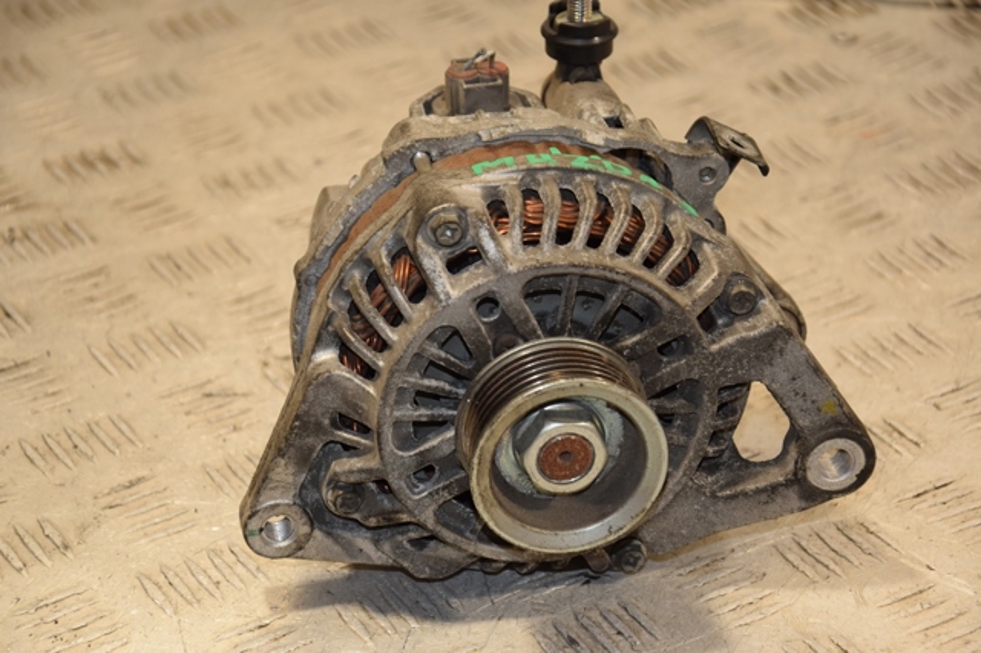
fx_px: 3268
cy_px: 326
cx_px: 490
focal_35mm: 120
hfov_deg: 17.1
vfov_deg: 11.4
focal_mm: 80
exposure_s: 1/160
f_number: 5.3
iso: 800
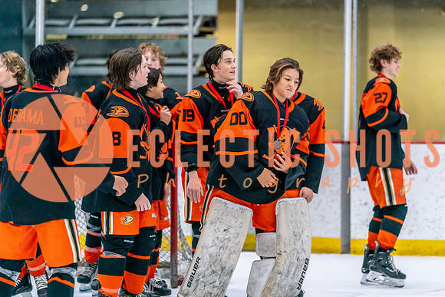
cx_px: 246
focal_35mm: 179
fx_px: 2218
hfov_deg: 11.5
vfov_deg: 7.7
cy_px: 133
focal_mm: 162
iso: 3200
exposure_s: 1/1250
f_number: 2.8
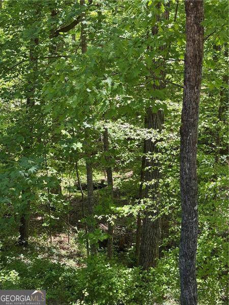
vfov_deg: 39.7
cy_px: 152
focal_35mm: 48
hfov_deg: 30.3
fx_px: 423
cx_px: 114
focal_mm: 6.76
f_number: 1.78
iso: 64
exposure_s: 1/298
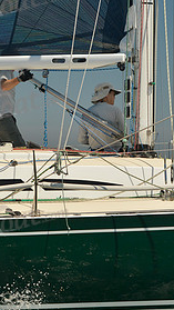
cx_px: -144
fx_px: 1394
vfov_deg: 12.7
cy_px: 186
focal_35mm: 170
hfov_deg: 7.0
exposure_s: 1/640
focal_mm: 78
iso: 200
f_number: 6.3
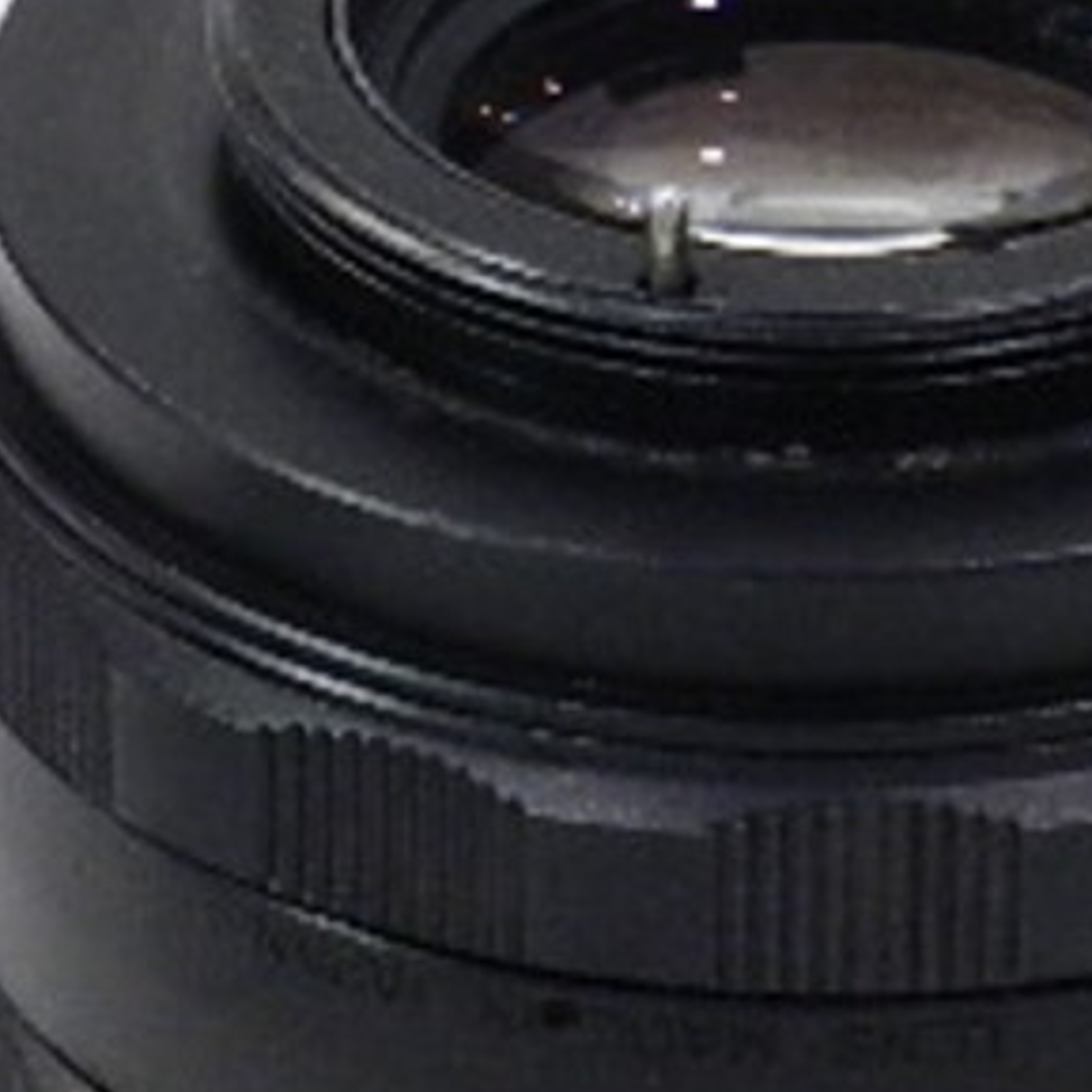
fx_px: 17024
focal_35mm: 477
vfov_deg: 3.7
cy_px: 744
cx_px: 964
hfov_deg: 3.7
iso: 800
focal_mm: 23.1
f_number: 5
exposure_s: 1/50
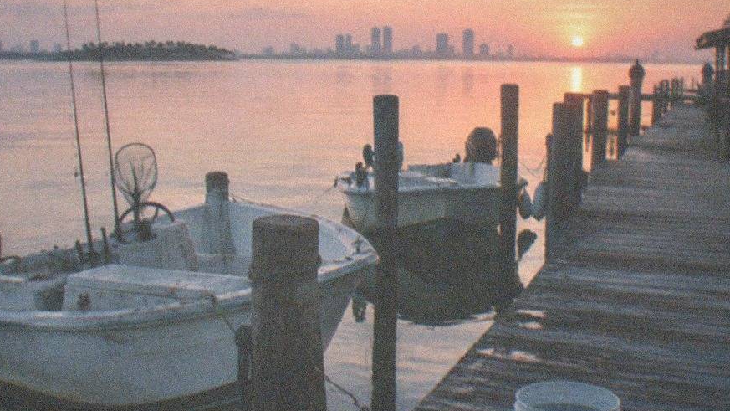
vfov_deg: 28.3
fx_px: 813
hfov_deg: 48.3
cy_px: 200
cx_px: 332
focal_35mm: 42
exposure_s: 1/25
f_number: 8
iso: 4000
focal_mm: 35
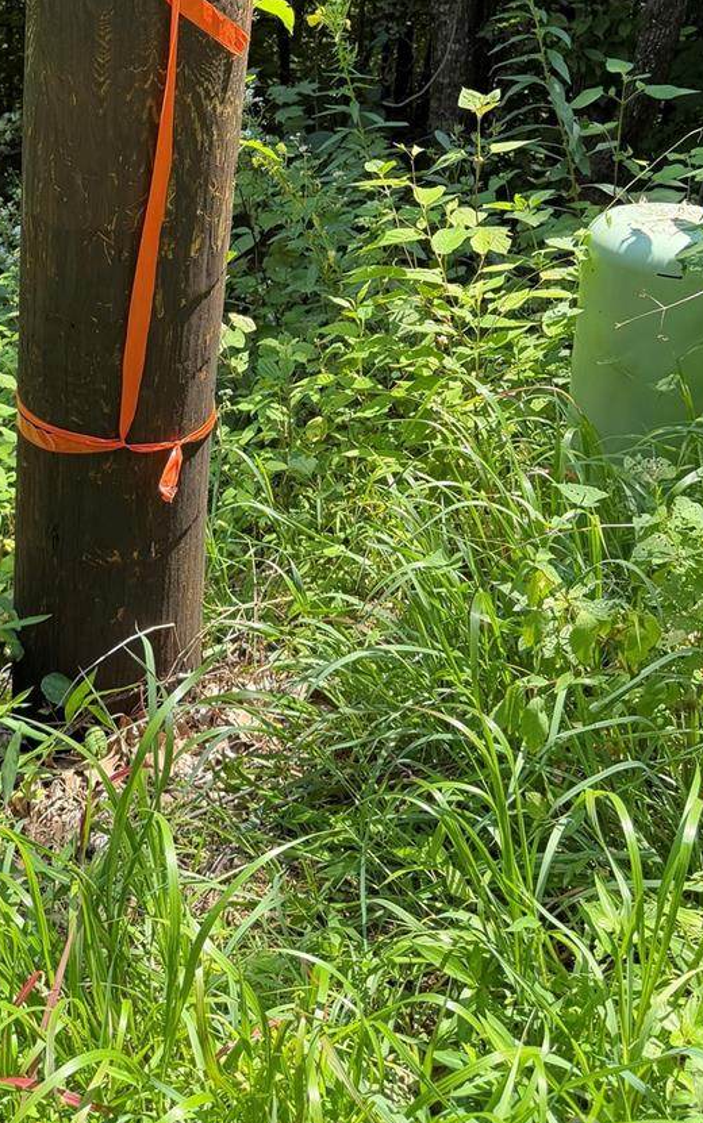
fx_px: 1440
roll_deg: +2.6
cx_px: 155
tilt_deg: -17.7
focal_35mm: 47
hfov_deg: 27.0
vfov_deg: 40.3
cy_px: 170
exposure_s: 1/702
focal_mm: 6.76
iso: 80
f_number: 1.78
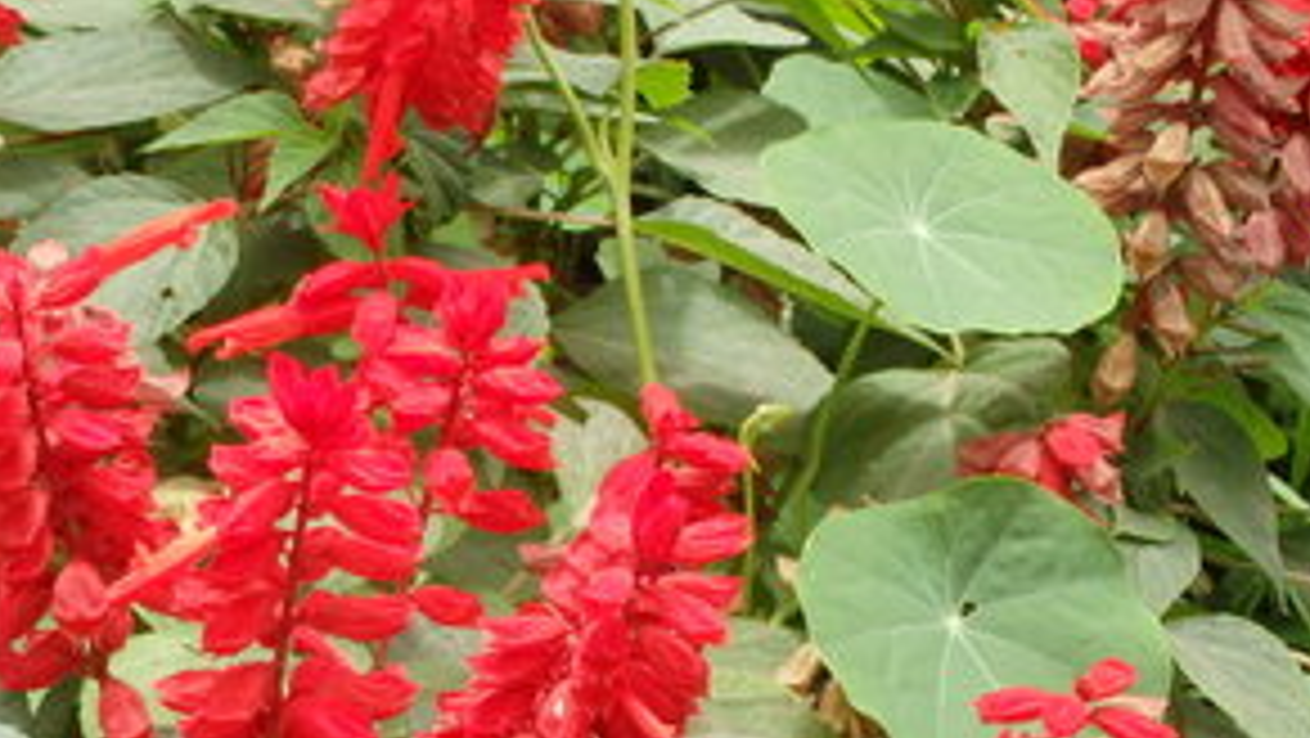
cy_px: 758
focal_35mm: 157
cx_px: 324
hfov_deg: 13.6
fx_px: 5456
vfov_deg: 7.7
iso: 200
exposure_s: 1/160
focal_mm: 15.1
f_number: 4.4
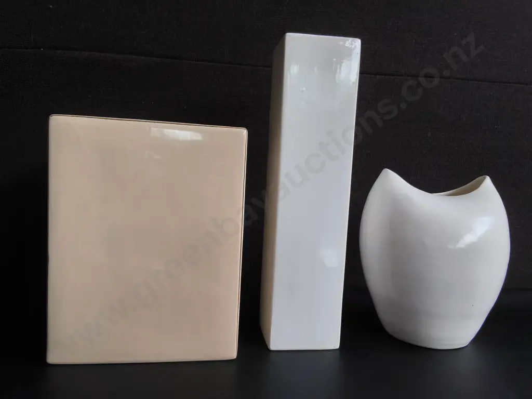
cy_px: 200
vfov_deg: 51.4
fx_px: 415
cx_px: 266
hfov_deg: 65.3
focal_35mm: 27
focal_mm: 2.87
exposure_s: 1/201
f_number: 2
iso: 32
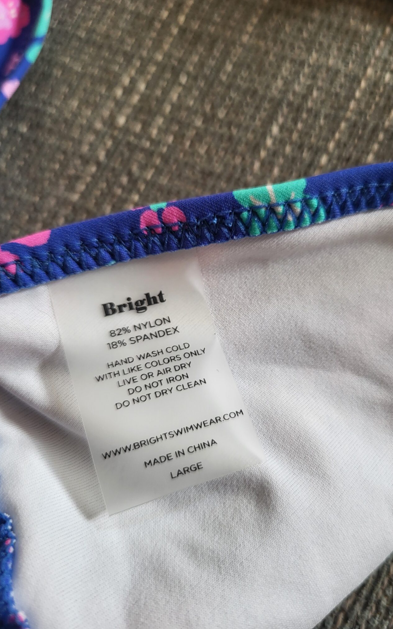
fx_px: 480
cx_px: 219
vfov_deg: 66.5
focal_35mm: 28
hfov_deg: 44.5
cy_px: 310
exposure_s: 1/120
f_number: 1.8
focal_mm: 5.4
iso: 125
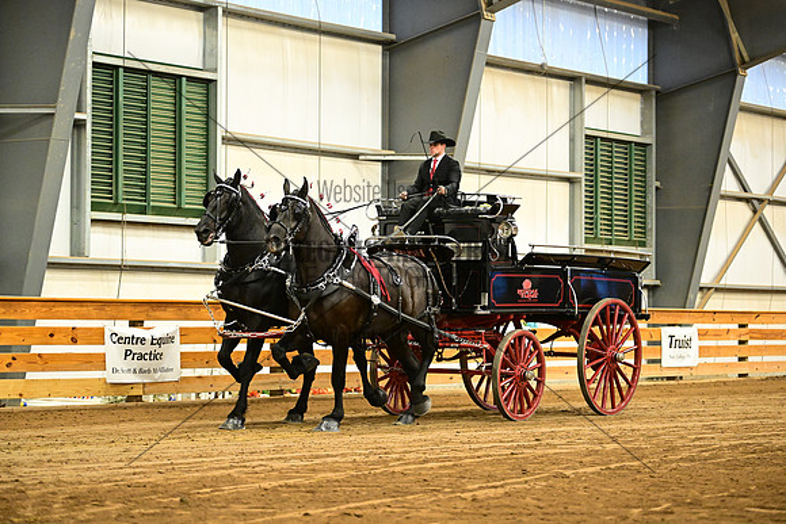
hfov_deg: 20.4
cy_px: 262
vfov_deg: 13.7
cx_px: 393
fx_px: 2184
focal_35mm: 100
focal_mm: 100
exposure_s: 1/404
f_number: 2.8
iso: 8000
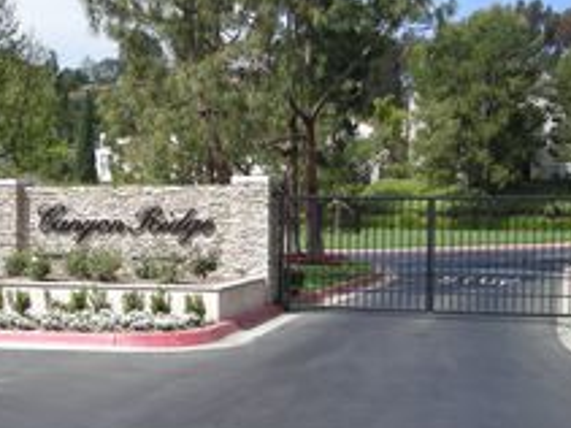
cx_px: 176
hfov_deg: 31.4
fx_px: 1006
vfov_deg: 23.9
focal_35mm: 61
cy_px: 276
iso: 50
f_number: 5.7
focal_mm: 5.7
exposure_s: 1/180
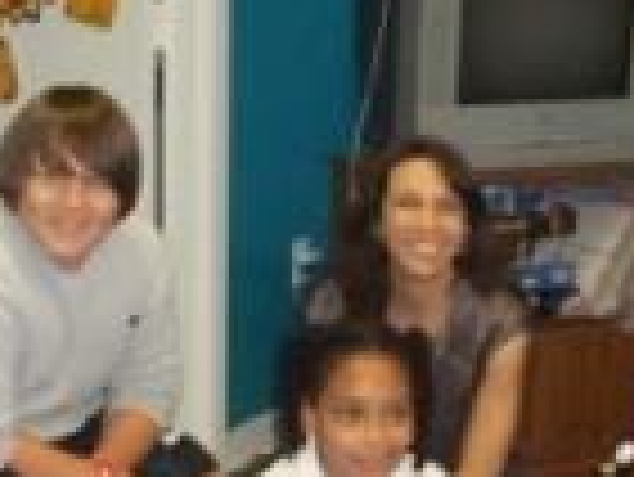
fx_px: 2090
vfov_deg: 12.6
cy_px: 639
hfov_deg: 17.0
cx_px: 40
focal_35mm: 114
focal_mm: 6.5
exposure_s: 1/30
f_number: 3.1
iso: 320
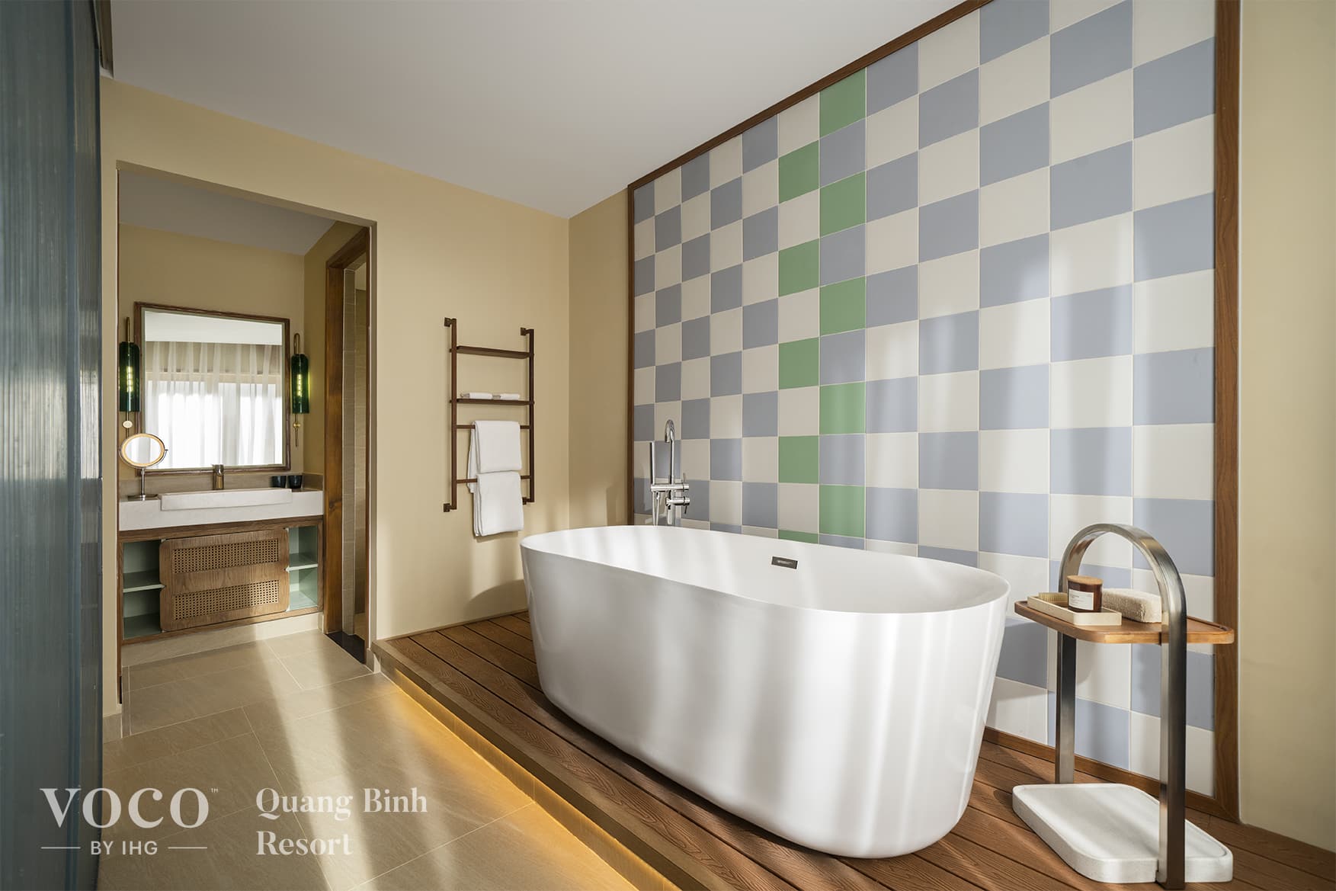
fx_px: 557
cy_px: 446
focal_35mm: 15
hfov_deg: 100.4
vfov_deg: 77.3
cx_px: 668
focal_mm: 15
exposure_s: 1/160
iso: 400
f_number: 7.1
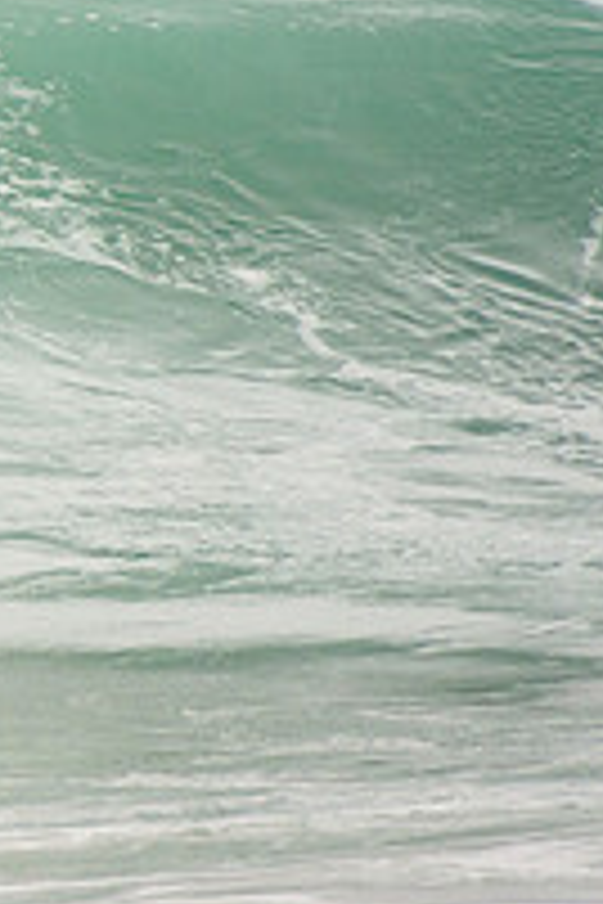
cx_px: -662
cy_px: 115
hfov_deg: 0.8
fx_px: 43463
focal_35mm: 1730
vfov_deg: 1.2
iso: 250
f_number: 5.6
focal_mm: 400
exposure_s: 1/1250
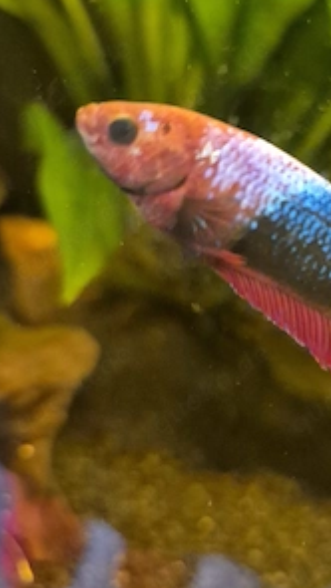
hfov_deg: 33.3
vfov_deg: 57.9
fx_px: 530
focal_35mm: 34
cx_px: 283
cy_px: 267
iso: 2500
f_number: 1.8
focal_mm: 5.4
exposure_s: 1/100
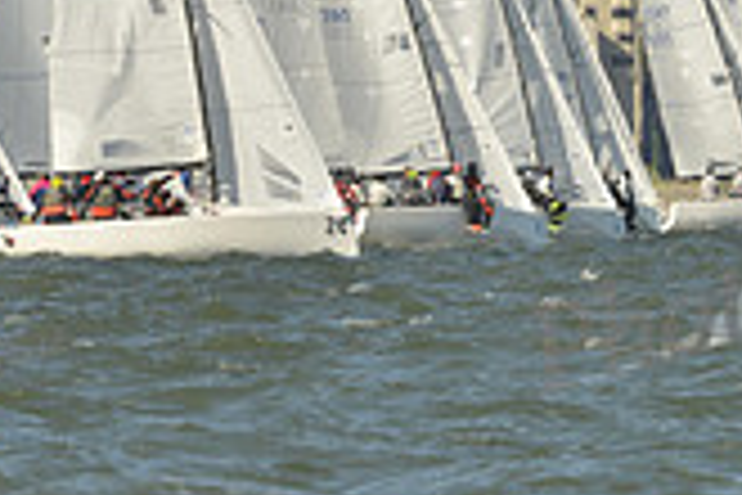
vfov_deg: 1.5
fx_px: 19538
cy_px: 106
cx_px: 301
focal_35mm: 948
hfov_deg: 2.2
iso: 200
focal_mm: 270
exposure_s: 1/640
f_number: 8
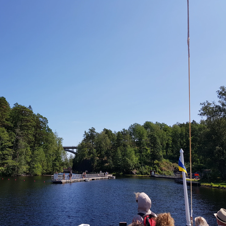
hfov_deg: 51.8
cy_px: 113
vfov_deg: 52.5
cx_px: 81
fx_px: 229
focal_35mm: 31
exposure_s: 1/2256
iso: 40
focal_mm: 4.2
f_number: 1.7
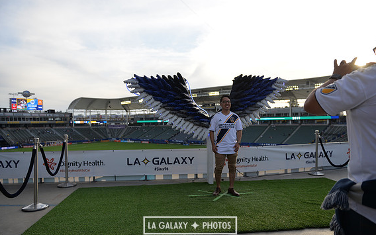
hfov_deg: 72.5
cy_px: 126
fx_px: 256
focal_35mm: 25
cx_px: 190
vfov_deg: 49.2
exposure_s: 1/1250
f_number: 2.8
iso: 200
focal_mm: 24
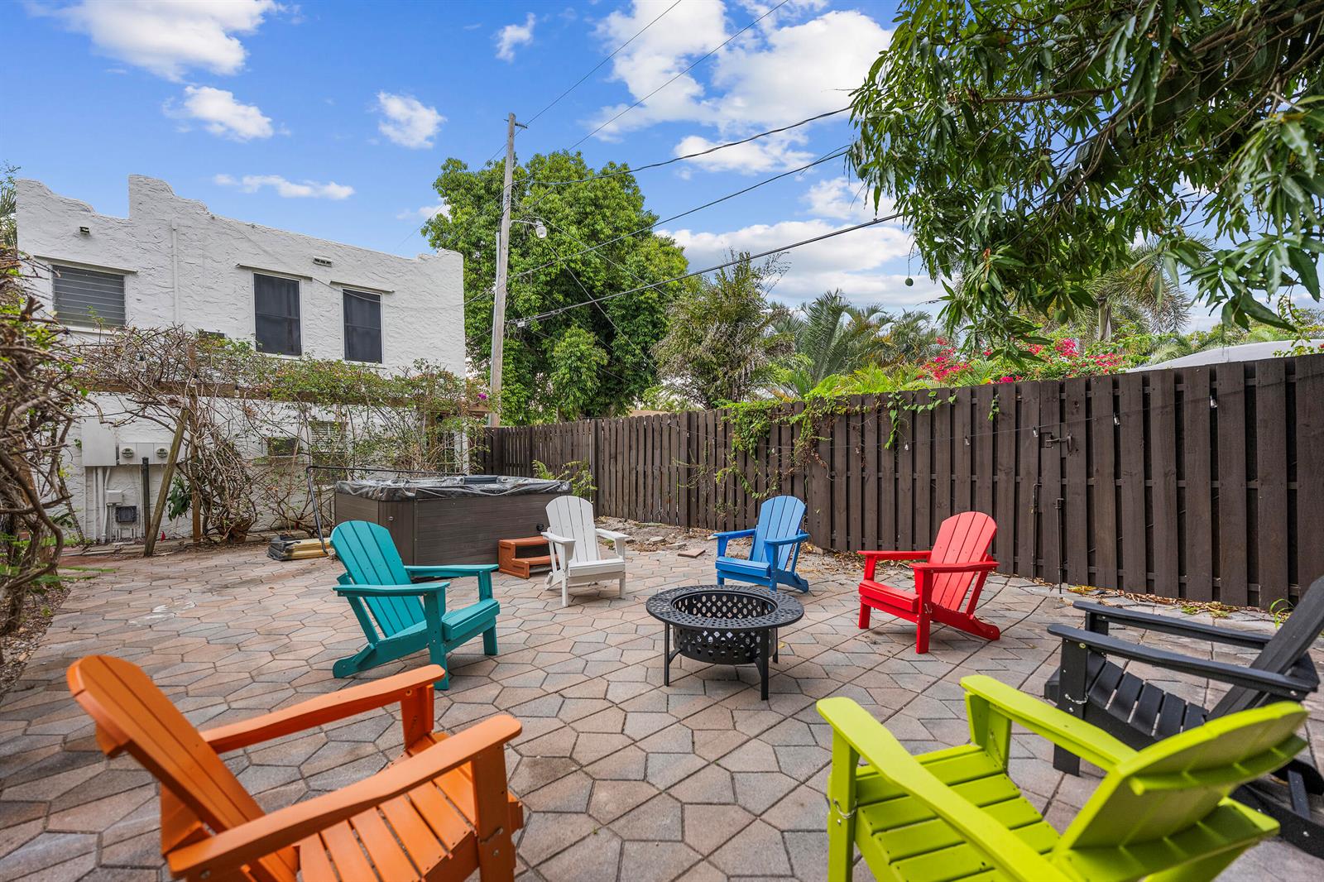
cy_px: 441
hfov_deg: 104.3
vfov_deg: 81.2
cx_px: 662
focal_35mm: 14
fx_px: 515
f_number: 2.8
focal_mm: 14
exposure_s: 1/800
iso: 500
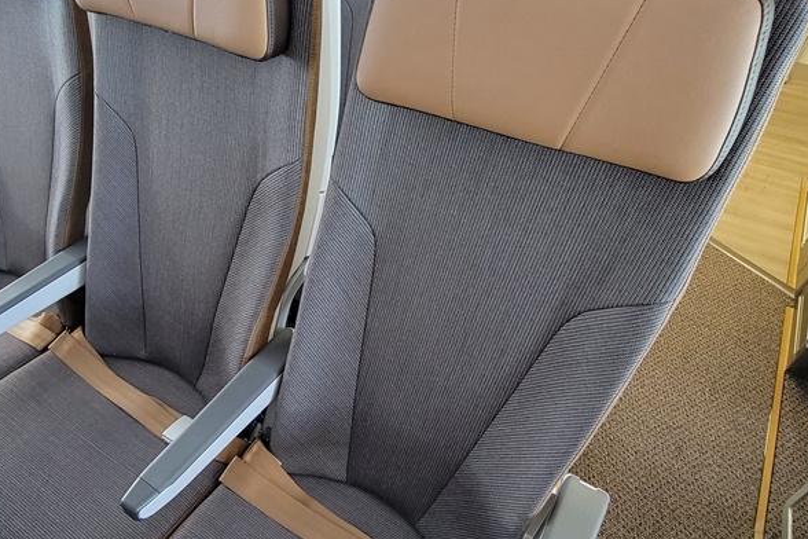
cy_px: 308
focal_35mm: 23
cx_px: 297
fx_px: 516
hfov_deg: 74.6
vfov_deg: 54.9
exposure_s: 1/30
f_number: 2.2
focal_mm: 2.2
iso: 500
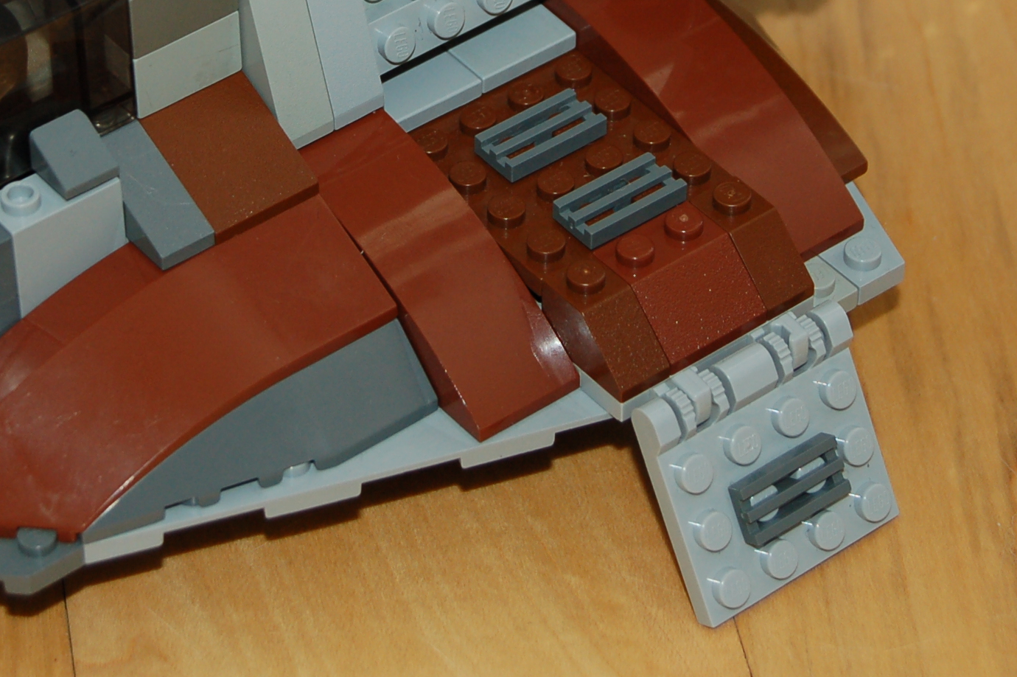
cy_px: -53
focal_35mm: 147
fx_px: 4152
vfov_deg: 9.2
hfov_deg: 13.9
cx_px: 347
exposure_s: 1/60
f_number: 5.3
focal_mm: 45
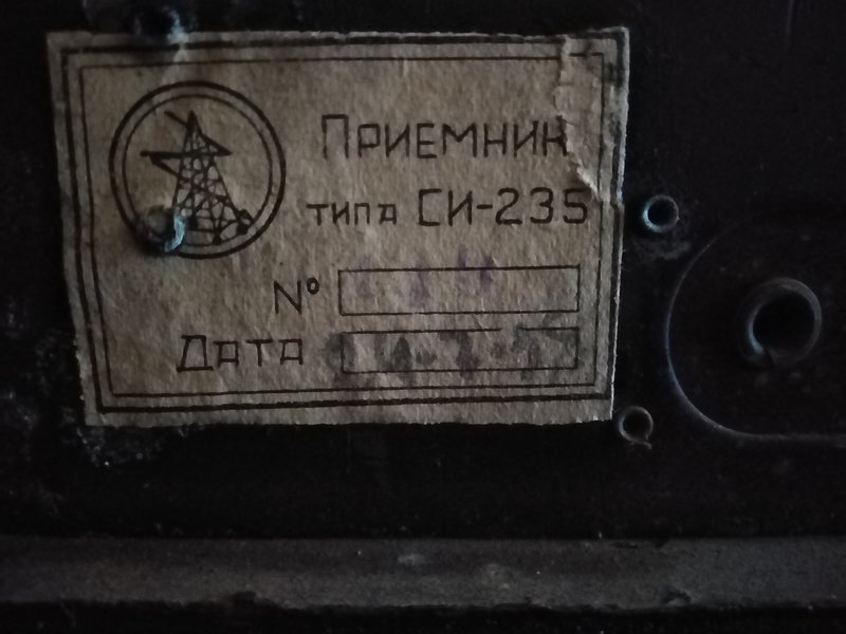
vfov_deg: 53.1
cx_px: 423
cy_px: 317
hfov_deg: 67.3
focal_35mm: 26
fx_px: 635
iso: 6073
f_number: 1.8
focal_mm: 3.62
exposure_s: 1/14.3
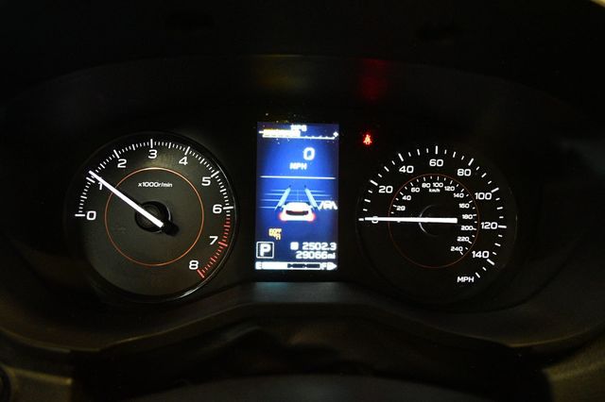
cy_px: 201
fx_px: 504
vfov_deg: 43.6
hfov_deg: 62.0
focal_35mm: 30
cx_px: 302
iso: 4000
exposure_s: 1/60
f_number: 3.8
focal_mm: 20
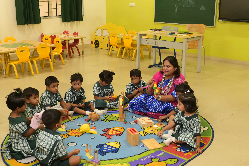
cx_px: 124
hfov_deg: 41.9
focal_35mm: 47
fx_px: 325
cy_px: 84
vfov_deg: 28.6
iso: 1250
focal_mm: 35
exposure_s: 1/125
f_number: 3.5
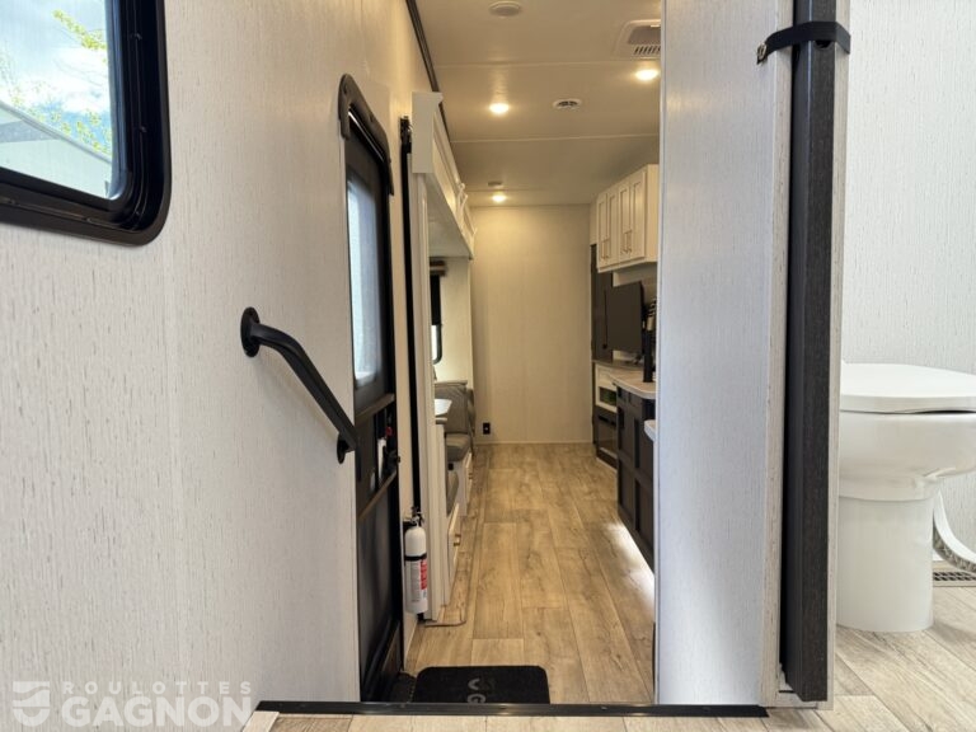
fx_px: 677
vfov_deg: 56.8
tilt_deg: -4.3
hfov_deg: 71.6
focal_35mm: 24
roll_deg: +1.3
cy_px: 366
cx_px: 488
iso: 200
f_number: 1.78
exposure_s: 1/101
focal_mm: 6.76
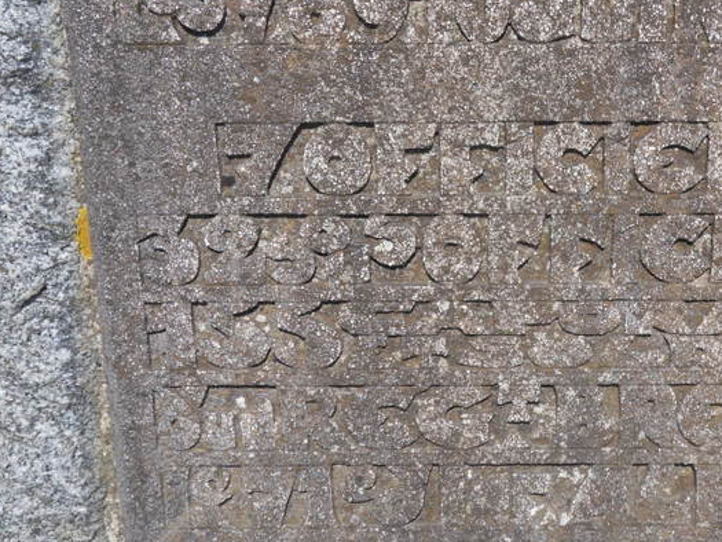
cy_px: 197
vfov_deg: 22.9
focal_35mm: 64
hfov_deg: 29.9
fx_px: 1335
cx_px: 509
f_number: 9.3
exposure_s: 1/180
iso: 80
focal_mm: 7.6
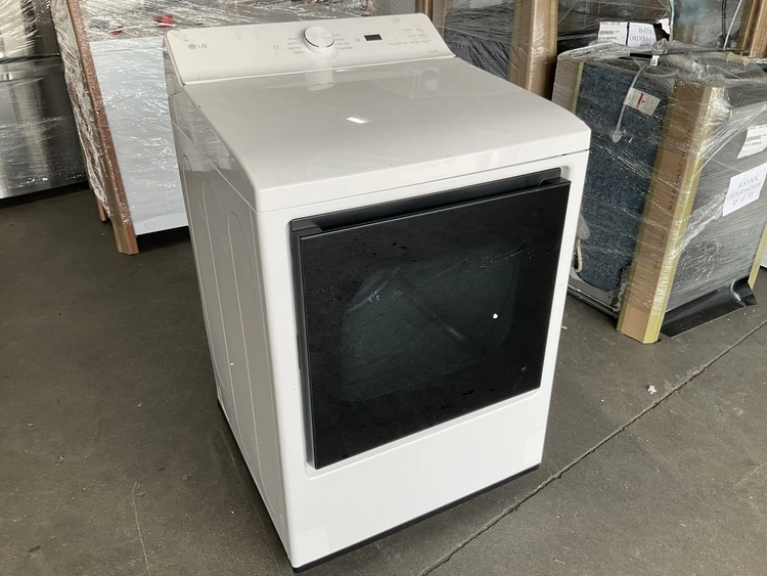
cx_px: 384
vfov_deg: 48.3
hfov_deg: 61.6
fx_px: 643
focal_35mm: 29
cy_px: 288
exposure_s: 1/123
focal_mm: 3
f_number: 1.8
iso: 16
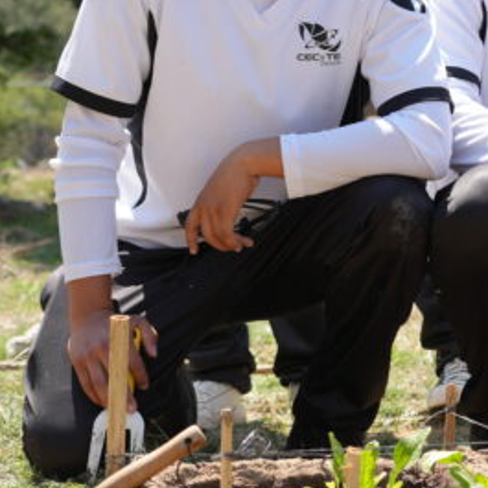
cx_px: 897
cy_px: 95
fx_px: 2616
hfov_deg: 10.0
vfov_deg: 10.6
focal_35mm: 164
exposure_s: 1/320
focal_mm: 50
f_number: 4.5
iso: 100
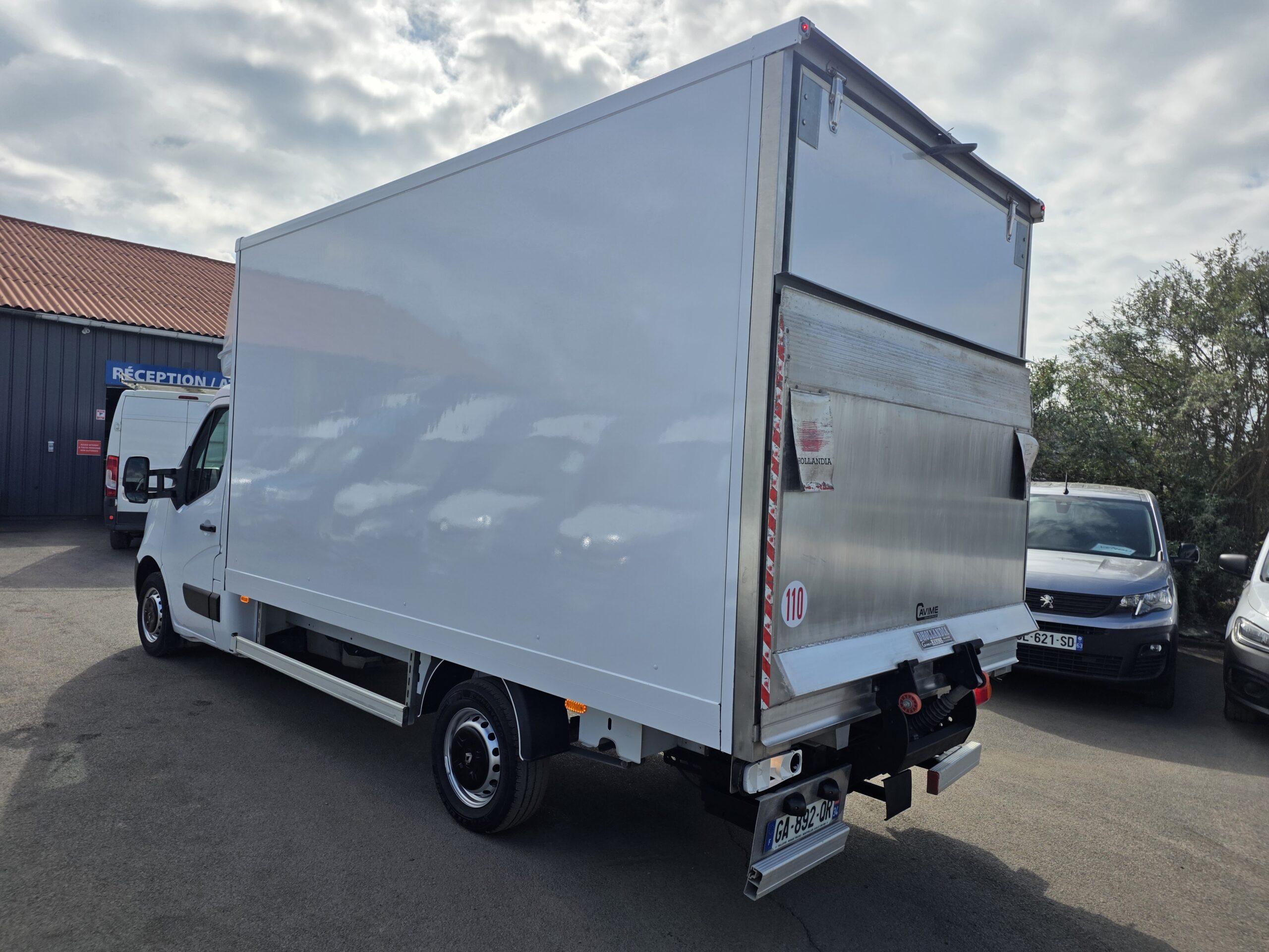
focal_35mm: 23
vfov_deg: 58.9
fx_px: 843
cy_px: 476
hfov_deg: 73.9
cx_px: 634
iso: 40
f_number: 1.7
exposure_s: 1/7944
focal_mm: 6.25
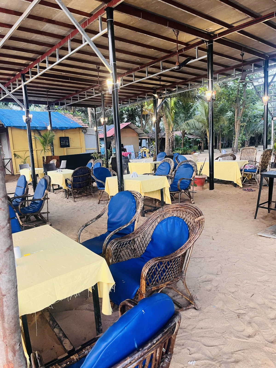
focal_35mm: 26
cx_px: 138
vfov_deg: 67.3
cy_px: 184
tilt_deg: -7.5
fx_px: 276
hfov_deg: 53.1
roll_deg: +4.0
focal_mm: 5.1
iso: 160
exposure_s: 1/60
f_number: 1.6
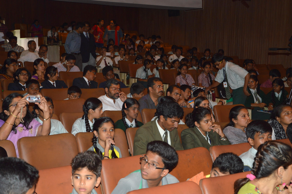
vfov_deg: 21.5
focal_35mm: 63
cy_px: 97
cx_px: 146
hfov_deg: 31.9
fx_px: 511
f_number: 5.6
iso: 400
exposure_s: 1/15
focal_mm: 42
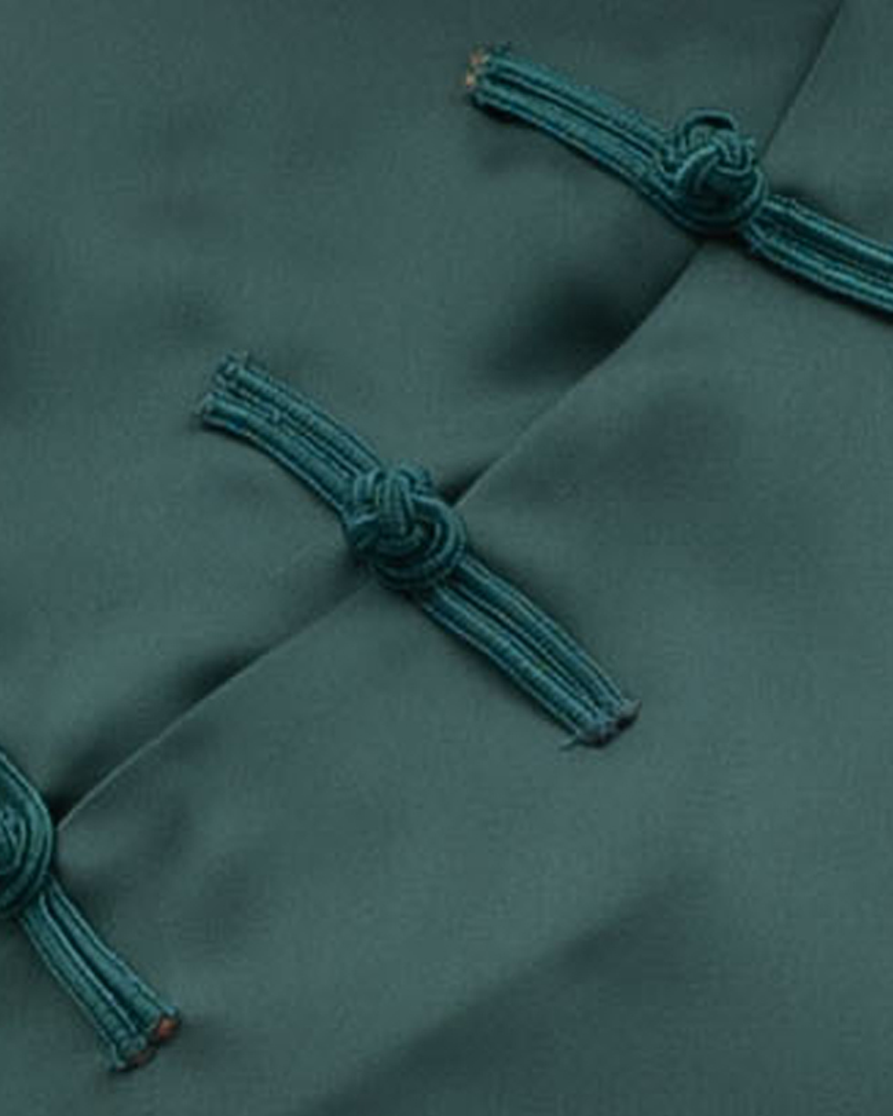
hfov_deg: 5.0
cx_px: 817
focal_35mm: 308
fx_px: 10173
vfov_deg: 6.1
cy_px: 2048
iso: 100
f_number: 11
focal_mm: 38
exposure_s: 1/160
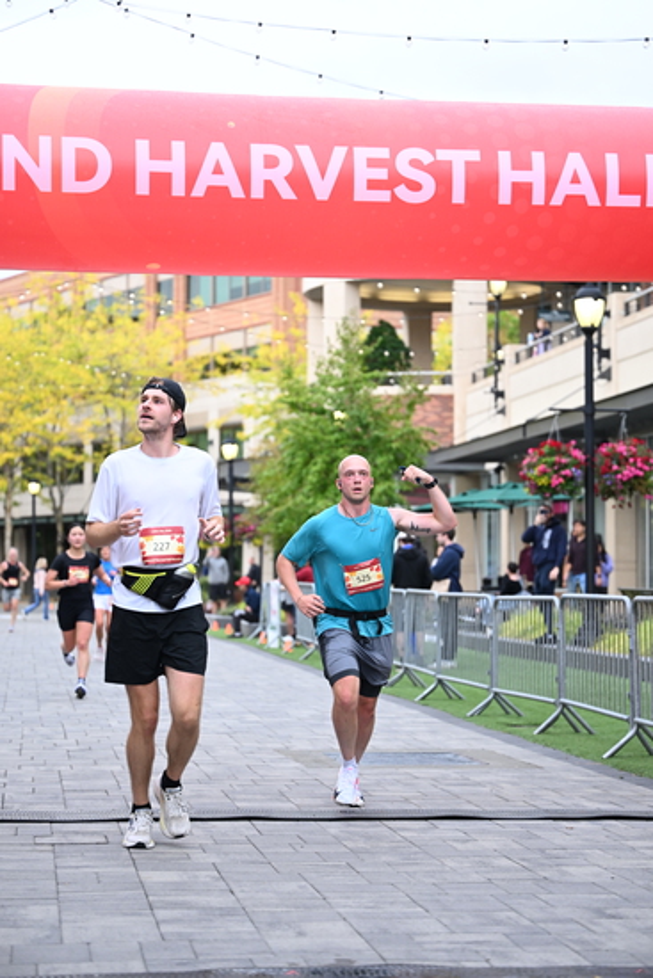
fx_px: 2039
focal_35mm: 75
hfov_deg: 18.2
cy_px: 489
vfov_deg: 27.0
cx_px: 326
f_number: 2.8
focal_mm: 75
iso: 1000
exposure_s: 1/1600
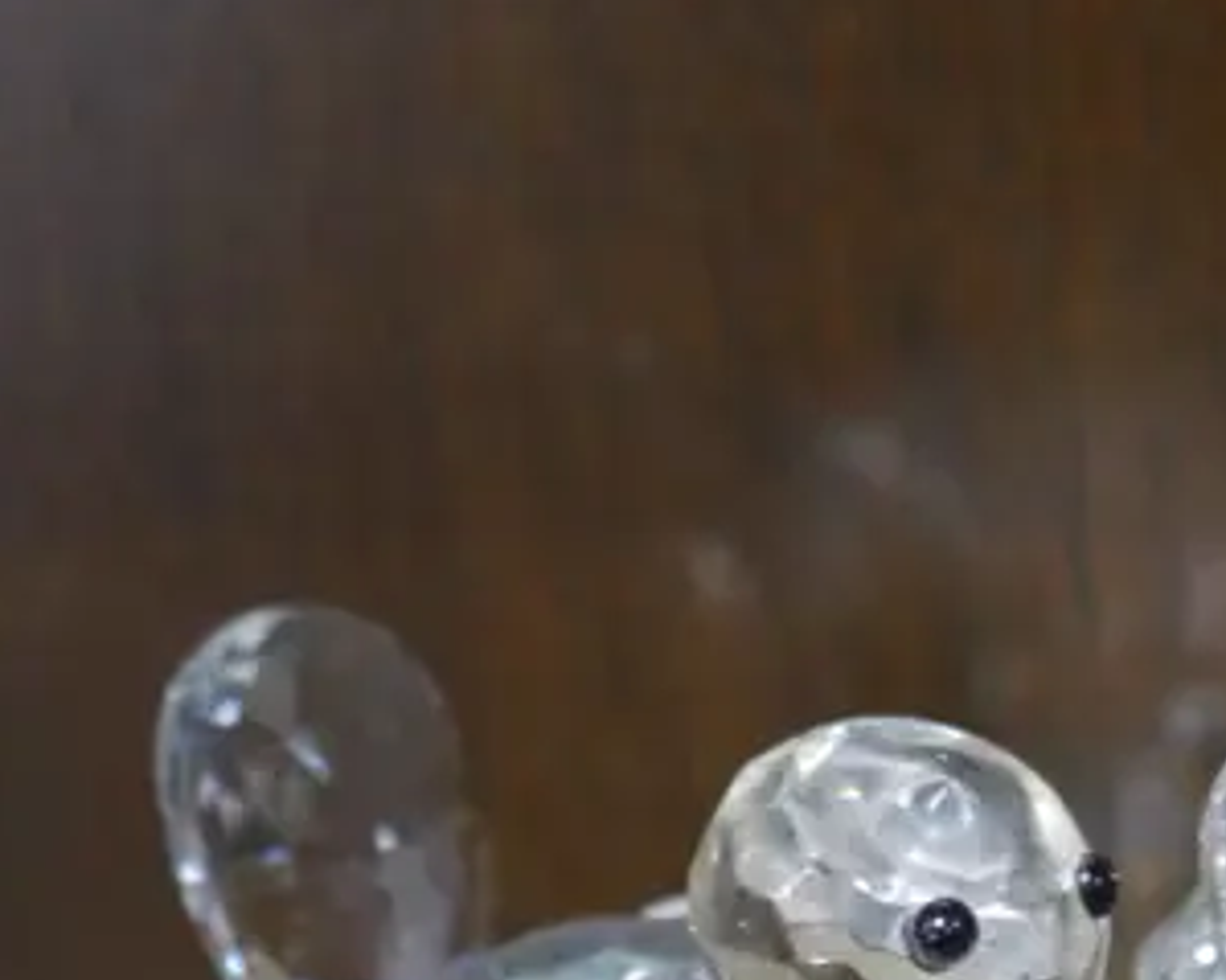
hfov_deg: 14.0
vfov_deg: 11.5
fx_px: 4607
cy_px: 1560
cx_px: 1980
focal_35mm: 127
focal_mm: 19
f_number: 4.1
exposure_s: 1/60
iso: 640
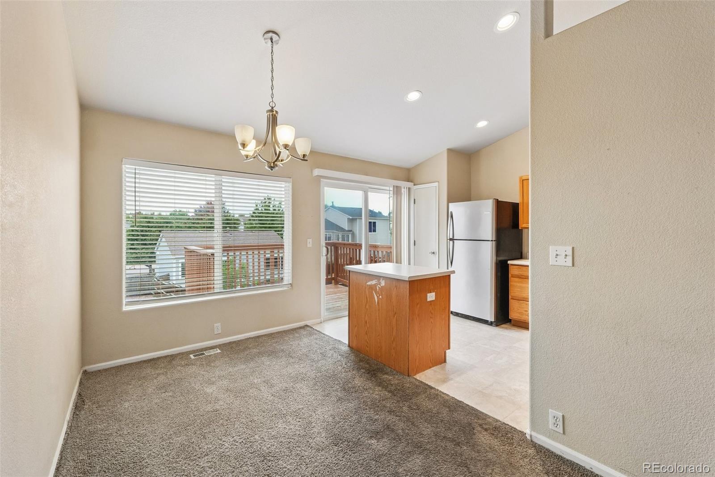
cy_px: 238
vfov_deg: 77.3
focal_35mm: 15
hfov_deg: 100.4
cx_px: 358
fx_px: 298
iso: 320
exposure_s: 1/25
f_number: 9
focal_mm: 10
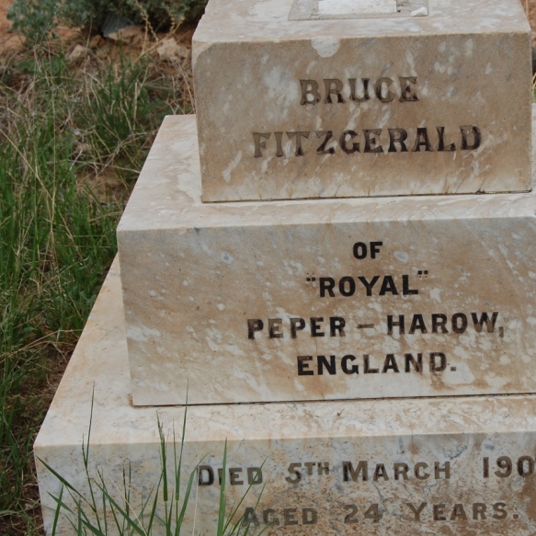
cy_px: 268
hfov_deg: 18.4
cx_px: 360
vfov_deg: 18.5
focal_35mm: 94
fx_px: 1647
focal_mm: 42
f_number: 10
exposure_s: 1/400
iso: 200
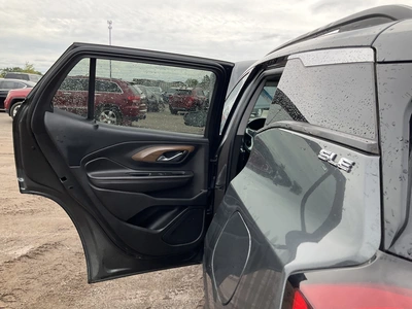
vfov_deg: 48.2
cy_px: 154
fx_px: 345
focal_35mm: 29
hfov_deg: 61.7
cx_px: 206
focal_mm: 3
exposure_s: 1/457
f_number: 1.8
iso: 25
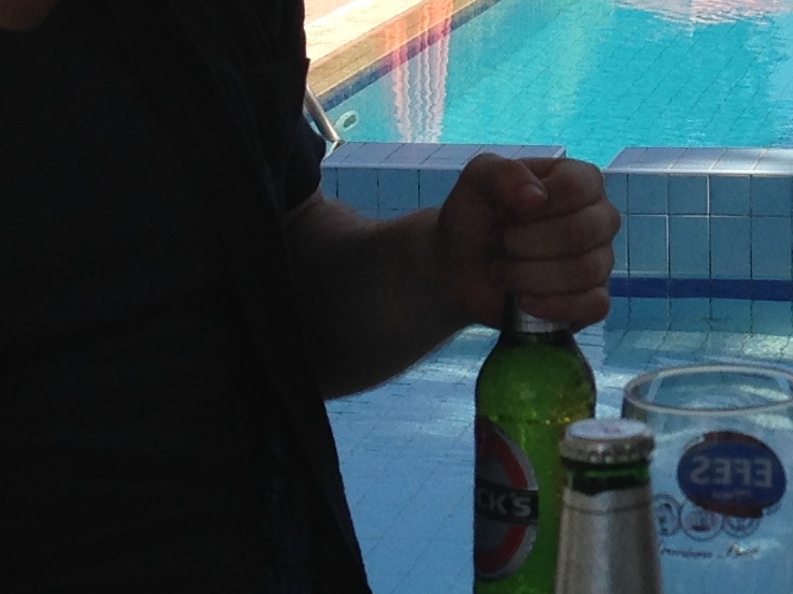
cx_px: 984
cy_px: 5
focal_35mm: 146
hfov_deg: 13.1
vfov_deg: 10.1
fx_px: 3344
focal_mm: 4.12
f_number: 2.4
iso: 50
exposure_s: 1/1153
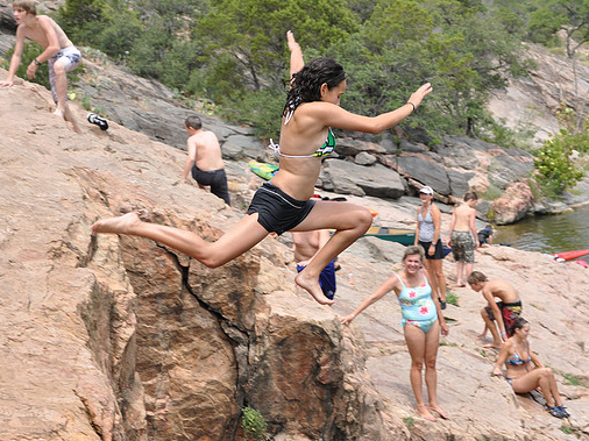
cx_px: 279
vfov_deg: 19.4
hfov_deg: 25.7
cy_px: 222
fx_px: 1293
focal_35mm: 76
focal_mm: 46
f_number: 8
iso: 200
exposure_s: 1/400
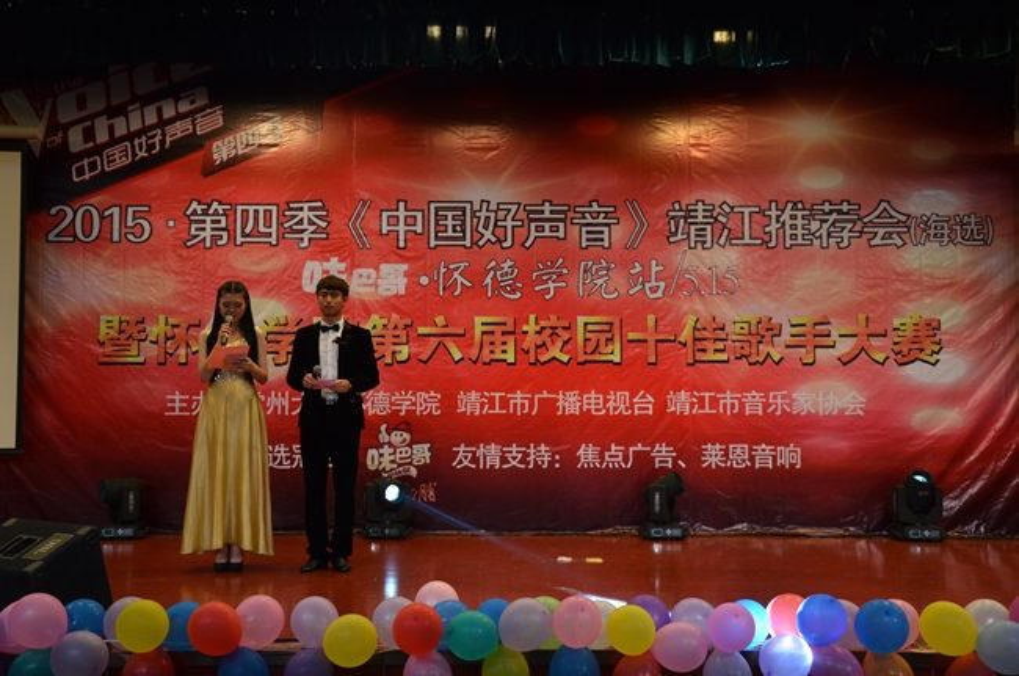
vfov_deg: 31.8
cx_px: 510
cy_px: 338
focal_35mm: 42
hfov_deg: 46.5
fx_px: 1187
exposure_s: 1/250
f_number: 4
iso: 800
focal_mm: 28
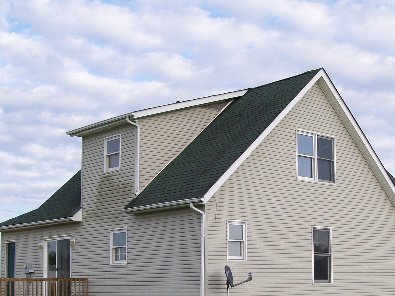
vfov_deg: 24.0
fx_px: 685
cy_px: 236
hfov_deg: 31.9
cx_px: 266
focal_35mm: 60
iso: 80
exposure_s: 1/789
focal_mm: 6
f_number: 2.7
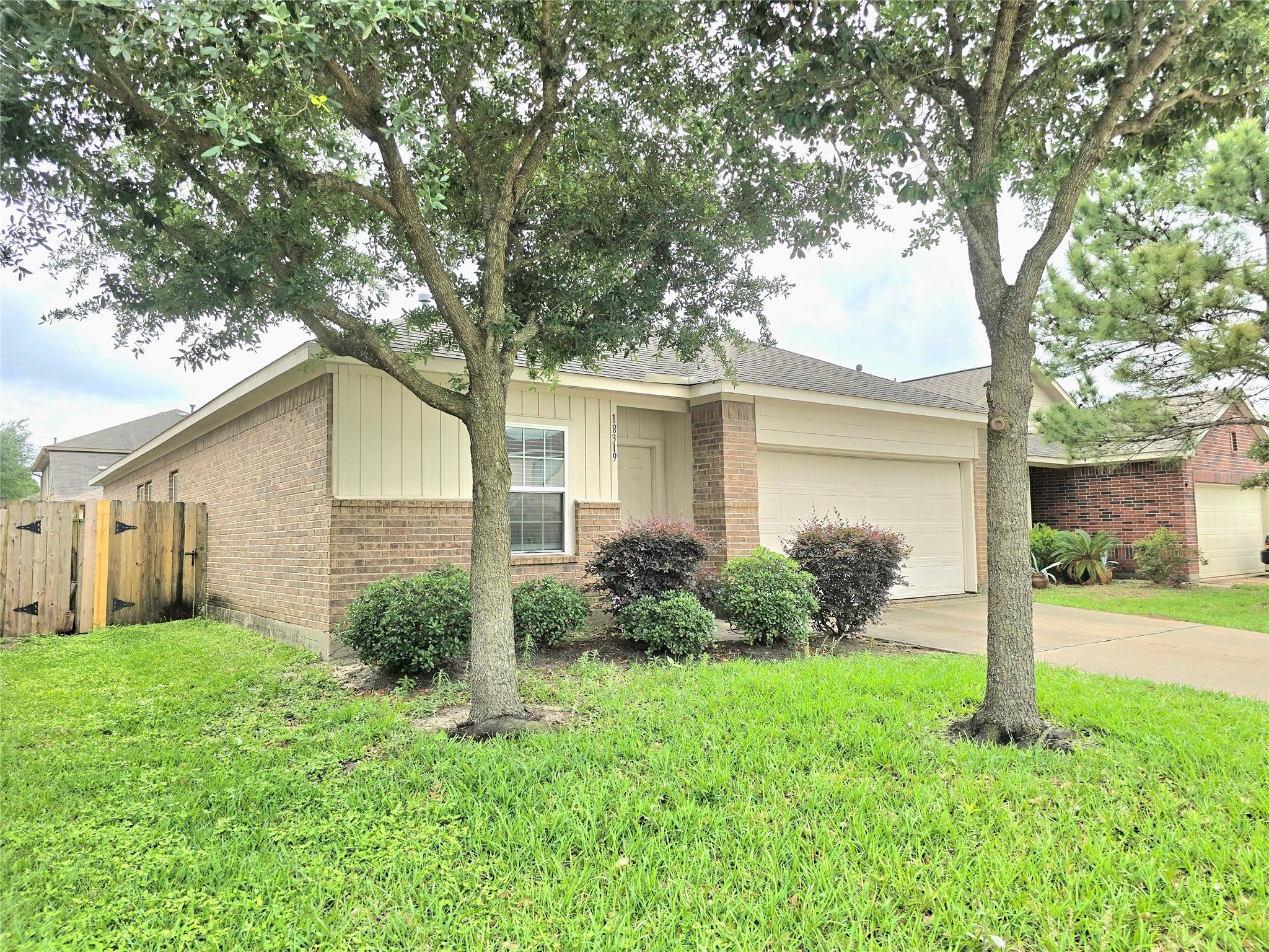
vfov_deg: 58.9
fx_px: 843
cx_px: 634
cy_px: 476
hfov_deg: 73.9
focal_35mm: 23
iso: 12
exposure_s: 1/625
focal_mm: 6.3
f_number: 1.7
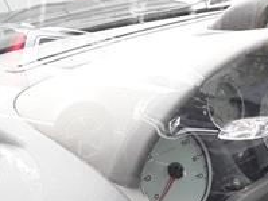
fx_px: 696
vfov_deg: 16.1
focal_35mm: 90
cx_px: 364
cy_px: 194
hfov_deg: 19.8
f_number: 1.9
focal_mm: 2.91
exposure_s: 1/100
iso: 80
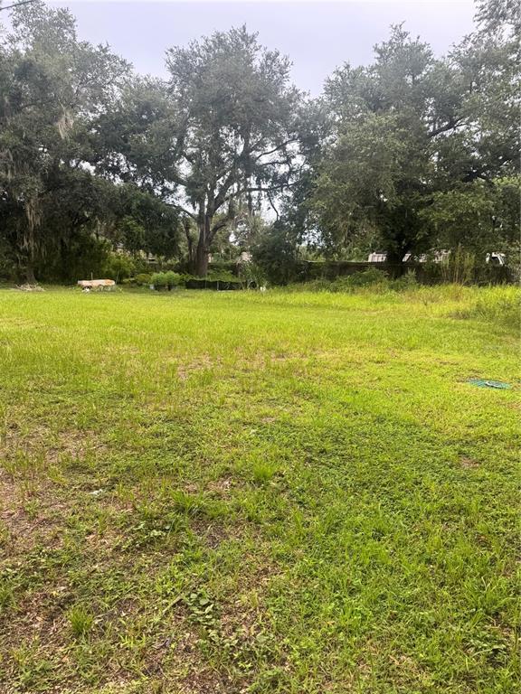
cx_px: 260
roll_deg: +0.7
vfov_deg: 71.6
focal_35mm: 24
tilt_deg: -8.3
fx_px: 482
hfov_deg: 56.8
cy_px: 347
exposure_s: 1/730
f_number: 1.78
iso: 80
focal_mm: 6.76
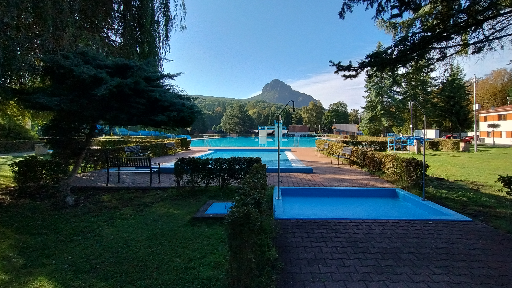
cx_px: 264
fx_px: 244
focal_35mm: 18
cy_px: 128
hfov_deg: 92.6
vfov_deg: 60.9
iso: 100
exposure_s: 1/847
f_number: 2.2
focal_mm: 1.66
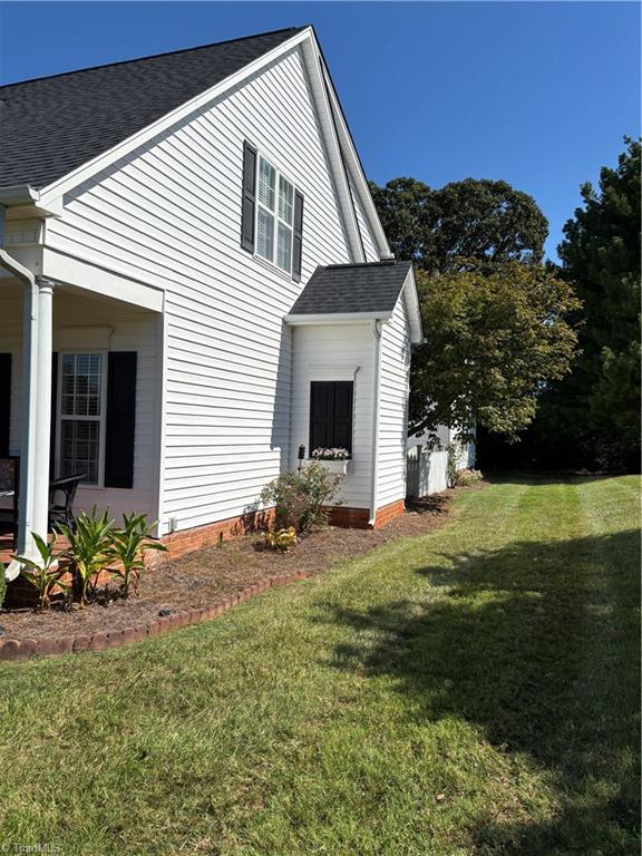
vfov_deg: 67.3
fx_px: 643
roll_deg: -2.2
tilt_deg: -0.4
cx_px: 321
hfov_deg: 53.1
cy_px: 428
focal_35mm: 26
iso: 50
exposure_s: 1/6711
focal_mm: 5.96
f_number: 1.6
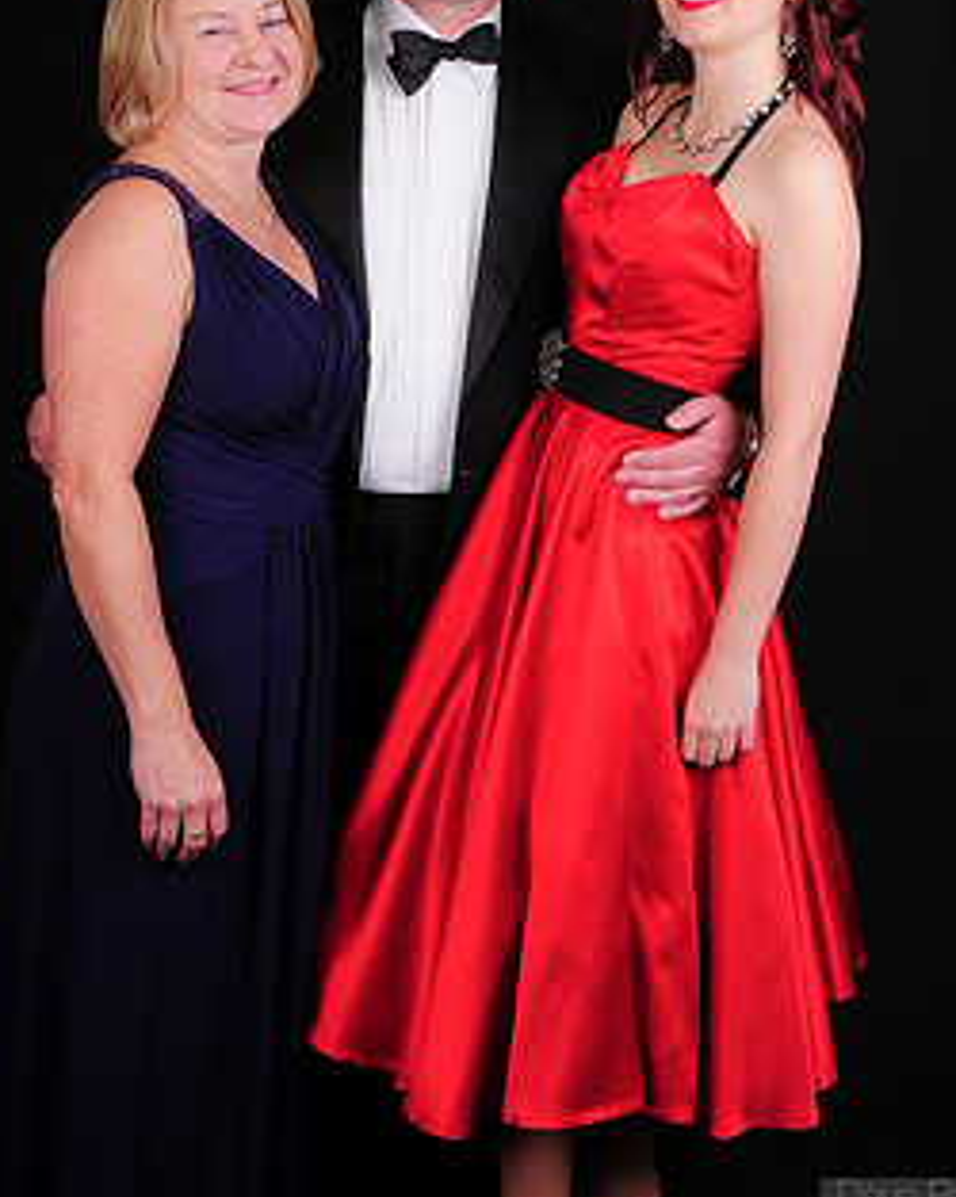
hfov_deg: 25.9
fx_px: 2077
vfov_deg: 31.8
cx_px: 461
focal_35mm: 59
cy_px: 375
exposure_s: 1/125
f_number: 8
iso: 200
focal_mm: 29
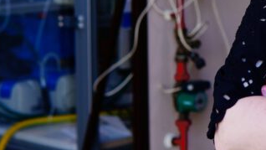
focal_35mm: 152
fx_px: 1072
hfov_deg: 13.4
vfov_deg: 7.9
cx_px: 381
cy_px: -40
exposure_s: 1/125
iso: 100
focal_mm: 30
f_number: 3.2
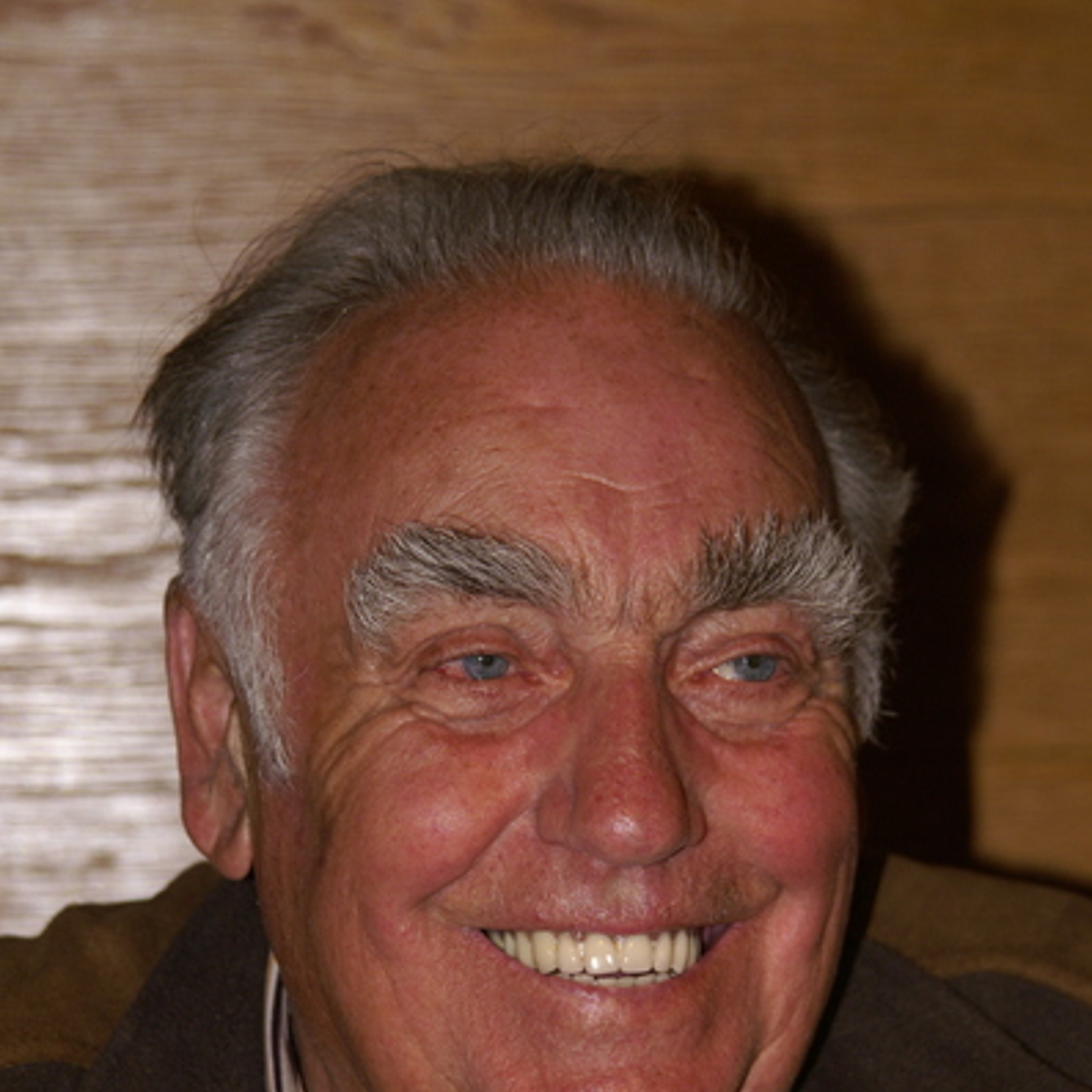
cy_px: 718
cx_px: 546
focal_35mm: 164
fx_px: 5840
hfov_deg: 10.7
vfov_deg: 10.7
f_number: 5.6
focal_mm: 85
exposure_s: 1/60
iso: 400
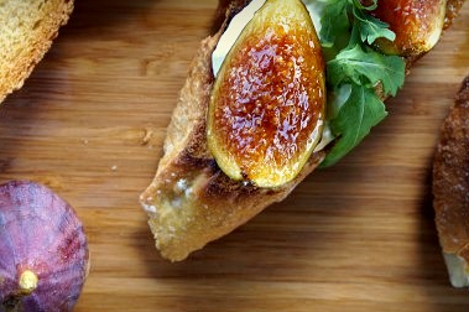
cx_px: 163
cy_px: 196
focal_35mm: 74
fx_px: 961
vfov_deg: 18.4
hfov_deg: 27.3
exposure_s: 1/80
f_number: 4.5
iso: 100
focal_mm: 31
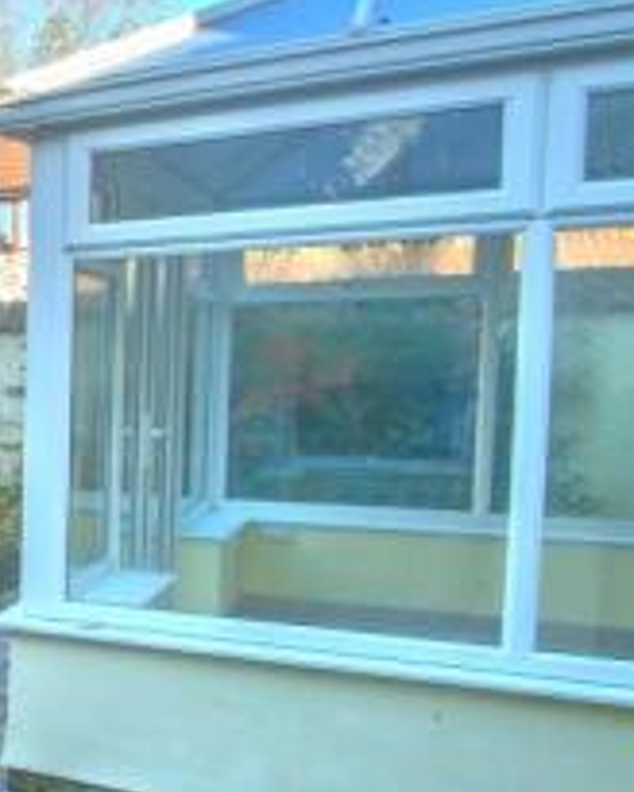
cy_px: 433
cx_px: -468
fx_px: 1055
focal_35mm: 45
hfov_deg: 22.3
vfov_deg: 41.1
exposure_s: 1/250
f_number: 8
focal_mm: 10
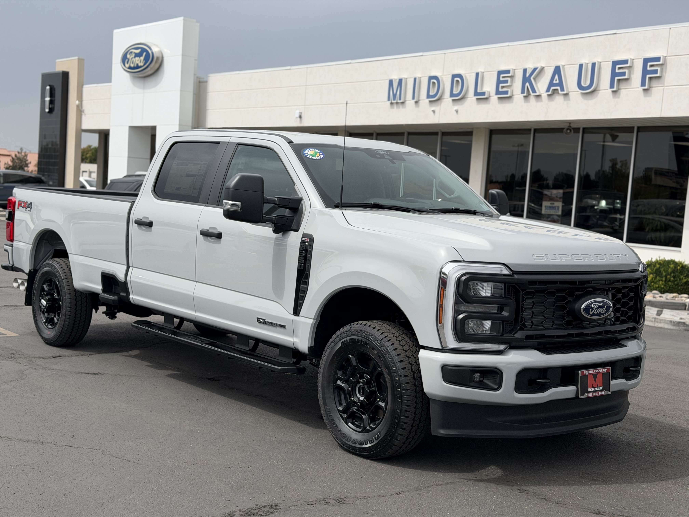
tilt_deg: -5.3
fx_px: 955
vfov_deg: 30.3
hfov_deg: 39.7
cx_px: 344
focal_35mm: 48
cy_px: 258
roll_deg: -3.9
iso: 64
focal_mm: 6.76
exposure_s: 1/6024
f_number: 1.78
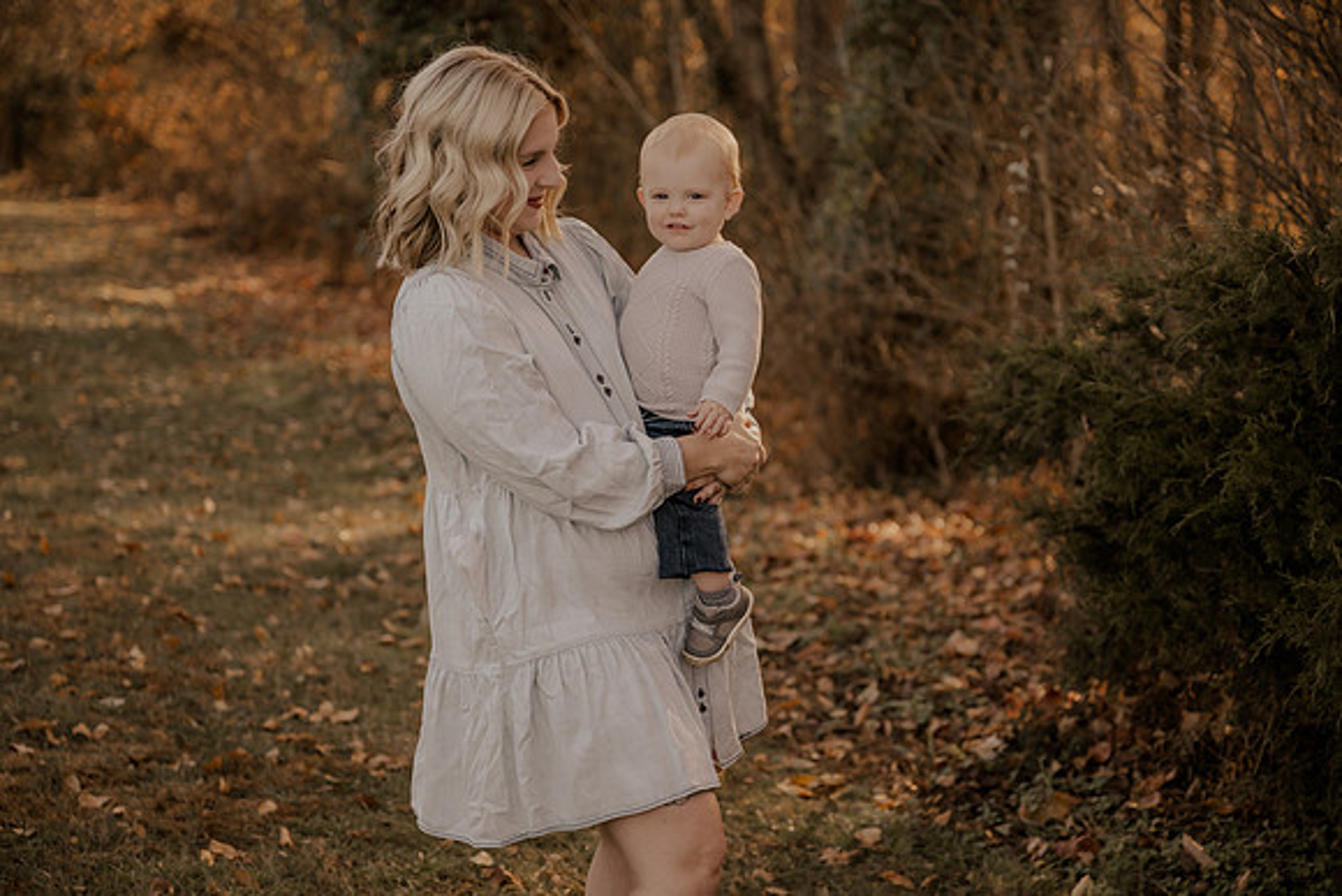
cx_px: 671
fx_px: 2610
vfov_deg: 19.5
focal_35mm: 70
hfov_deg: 28.8
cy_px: 448
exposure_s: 1/320
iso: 200
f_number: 2.8
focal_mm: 70
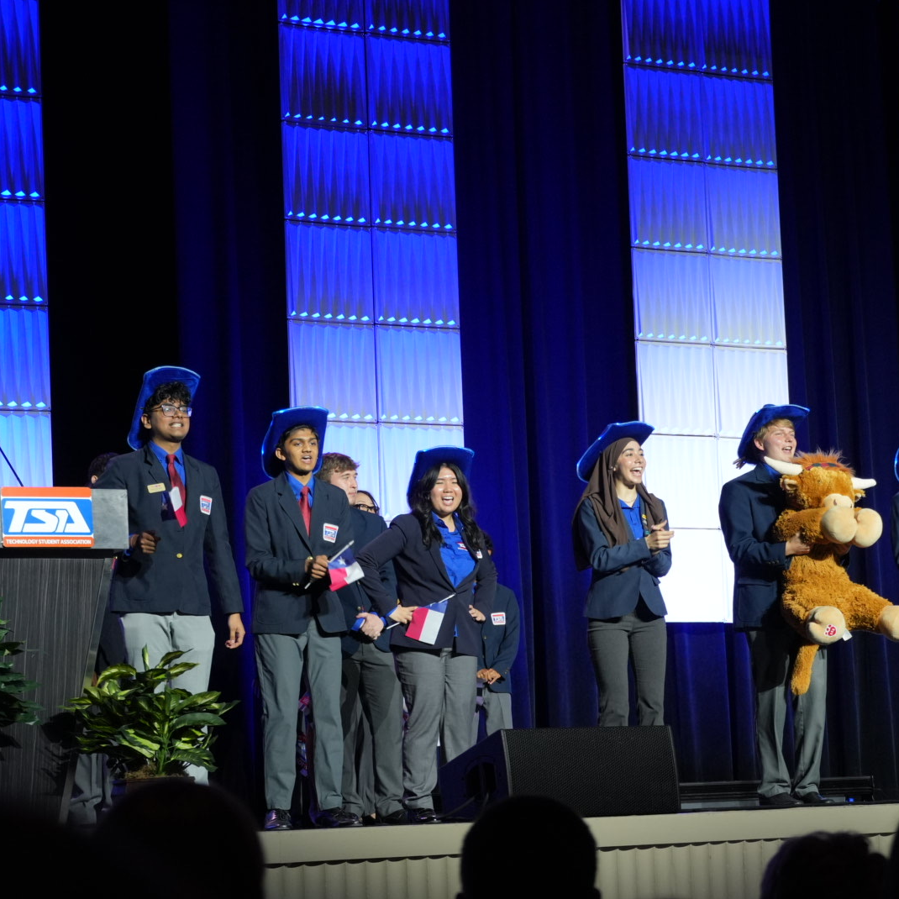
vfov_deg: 16.7
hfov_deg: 16.7
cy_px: 453
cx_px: 594
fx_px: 3056
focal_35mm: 104
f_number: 5
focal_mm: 54
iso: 1000
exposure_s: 1/160
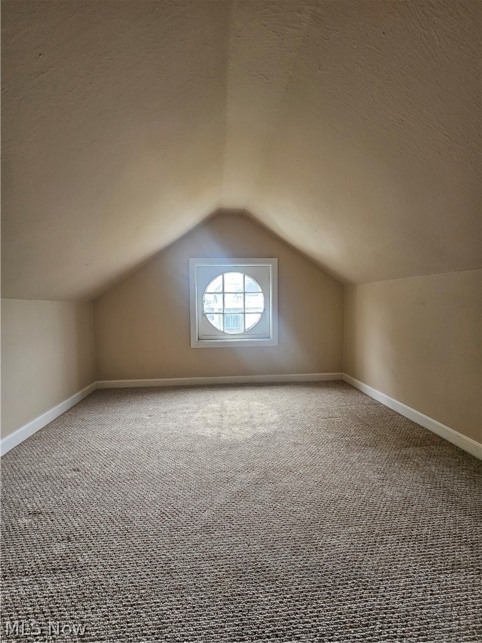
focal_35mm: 13
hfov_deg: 89.9
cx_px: 241
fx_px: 241
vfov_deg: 106.2
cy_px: 322
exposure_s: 1/60
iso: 125
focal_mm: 2.2
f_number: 2.2
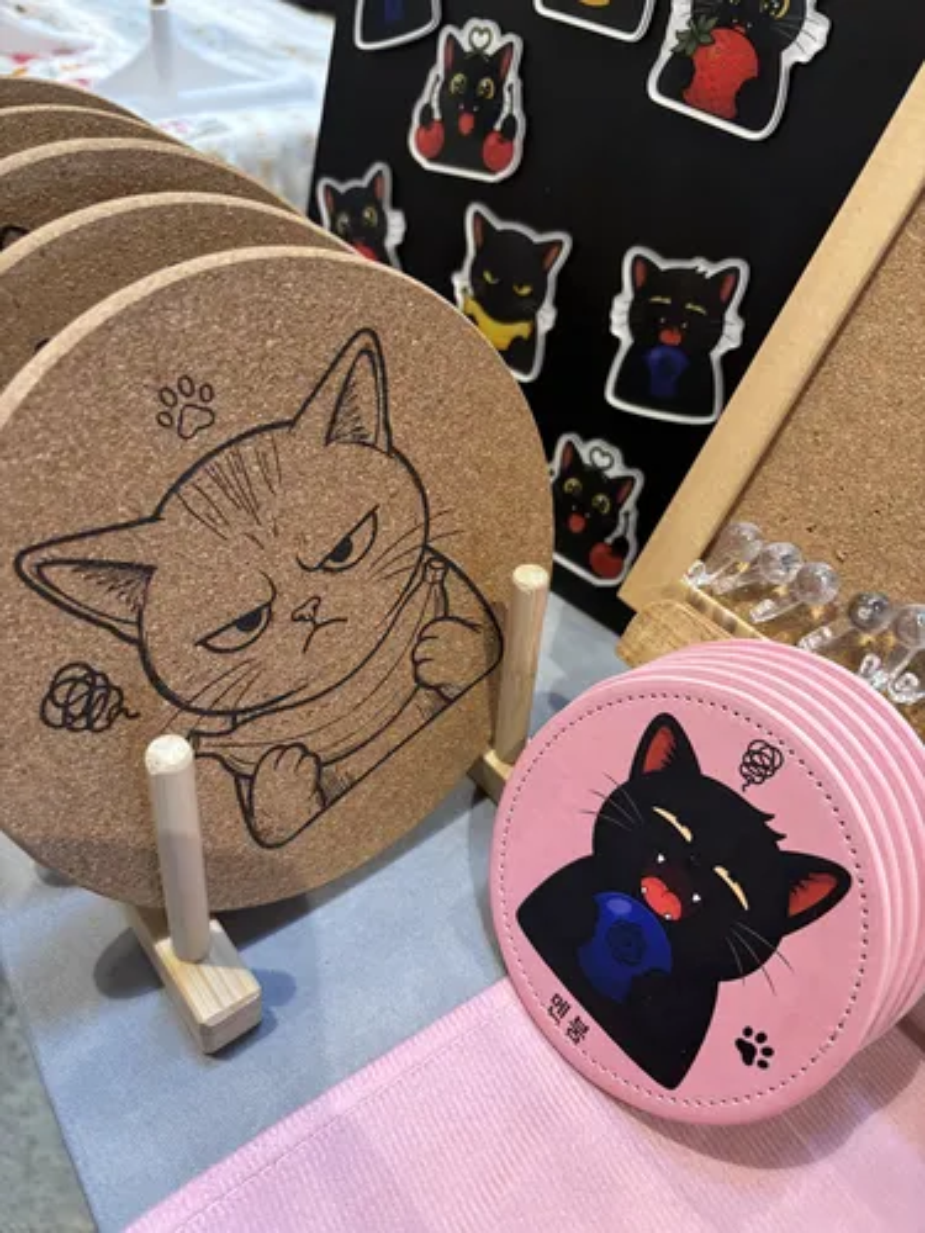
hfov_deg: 53.1
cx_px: 462
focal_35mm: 26
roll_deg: -2.5
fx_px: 926
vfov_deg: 67.3
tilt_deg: -42.6
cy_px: 616
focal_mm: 5.96
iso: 320
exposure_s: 1/60
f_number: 1.6
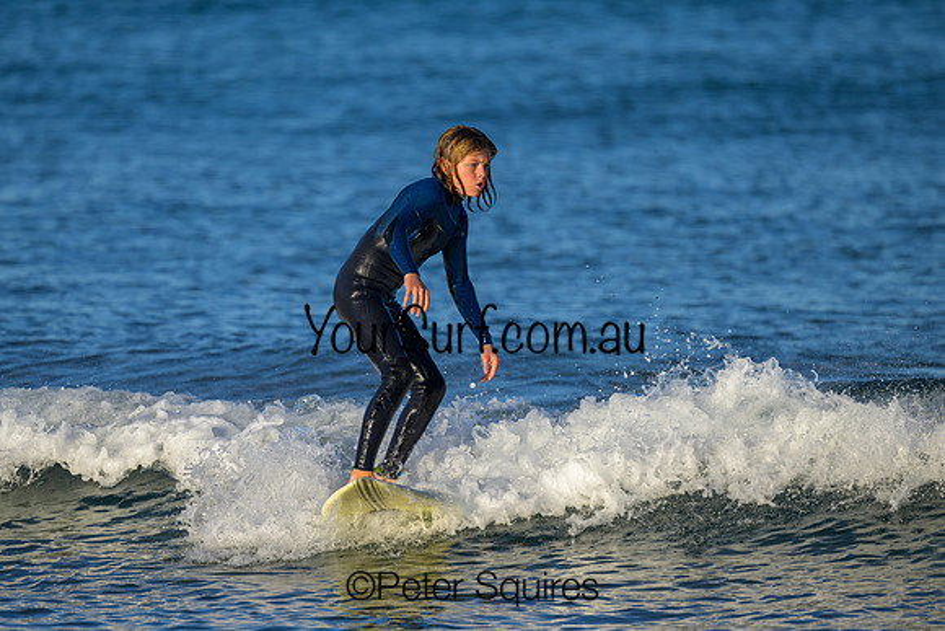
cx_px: 472
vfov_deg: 1.7
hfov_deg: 2.6
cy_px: 316
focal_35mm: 800
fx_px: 21004
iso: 250
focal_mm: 800
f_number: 6.3
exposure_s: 1/1600
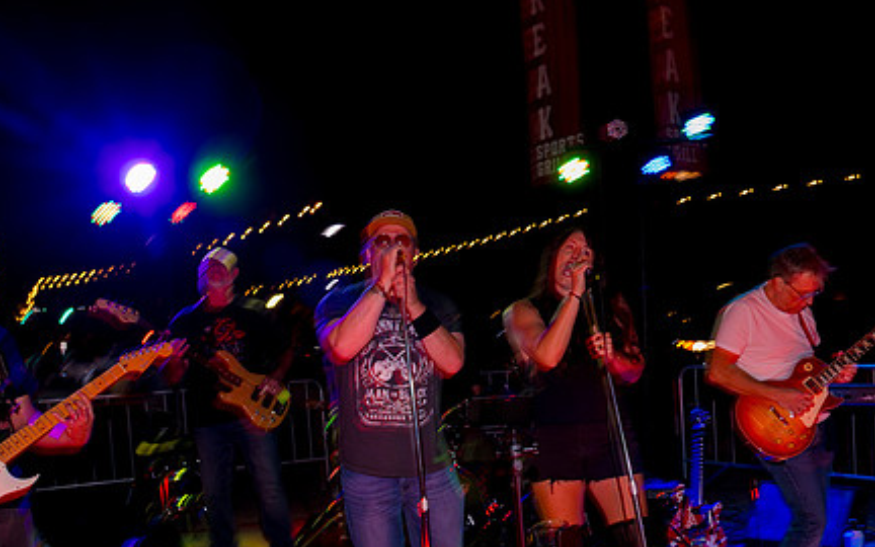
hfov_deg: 55.3
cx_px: 454
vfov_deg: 35.9
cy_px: 364
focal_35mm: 35
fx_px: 835
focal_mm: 24
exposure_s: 1/80
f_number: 5
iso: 3200
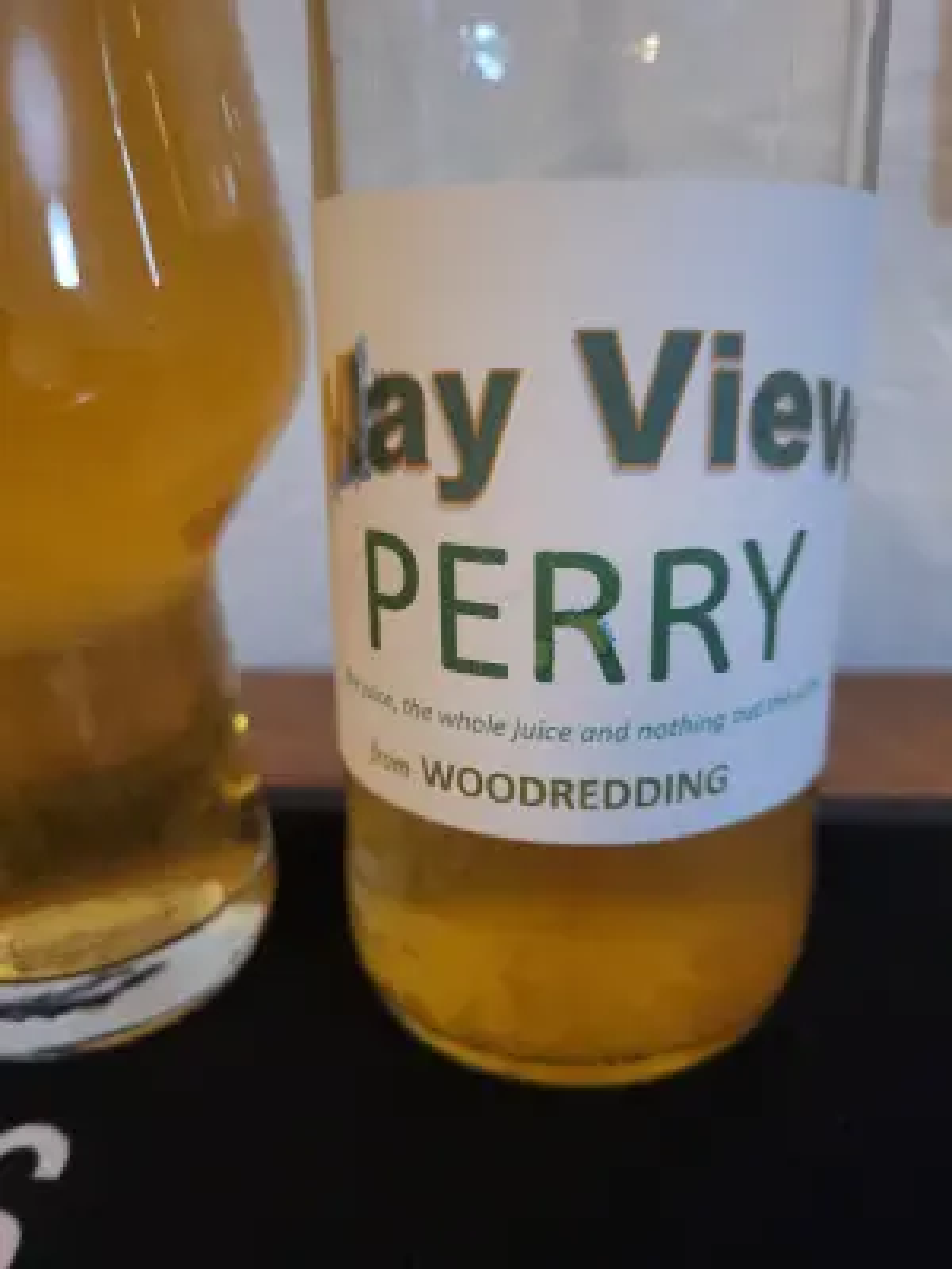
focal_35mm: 26
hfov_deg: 53.1
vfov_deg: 67.3
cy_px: 634
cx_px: 476
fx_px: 953
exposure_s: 1/25
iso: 500
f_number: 1.8
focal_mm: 5.4
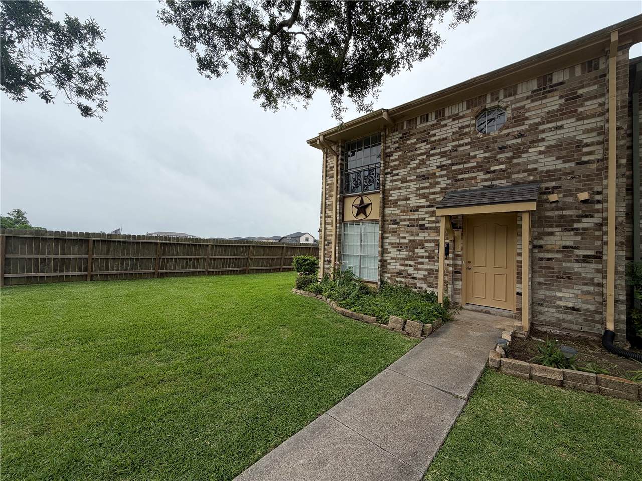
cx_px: 321
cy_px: 240
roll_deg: -1.9
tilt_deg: +2.6
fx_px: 260
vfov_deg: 85.7
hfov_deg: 102.1
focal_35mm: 14
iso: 20
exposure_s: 1/1105
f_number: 2.2
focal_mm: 2.22
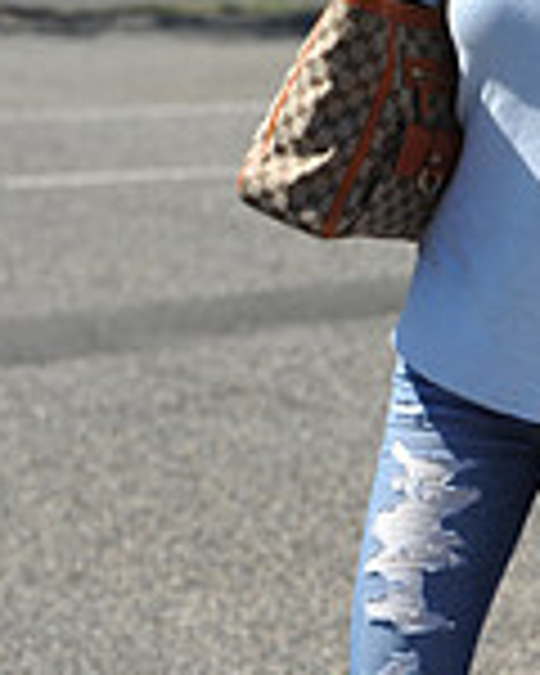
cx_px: 1170
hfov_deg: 5.9
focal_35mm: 254
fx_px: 5074
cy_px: 459
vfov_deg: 7.6
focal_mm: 70
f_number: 5
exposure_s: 1/800
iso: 200
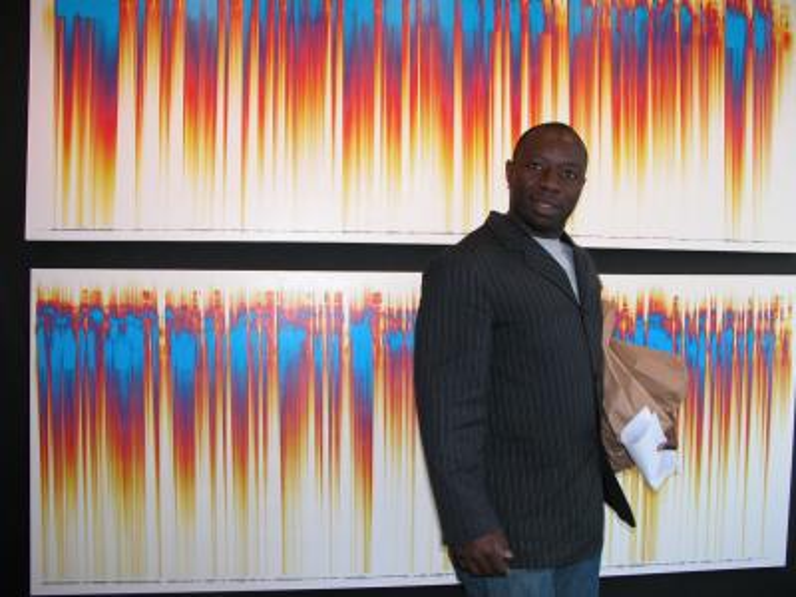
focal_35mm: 35
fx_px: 805
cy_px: 298
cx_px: 398
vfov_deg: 40.7
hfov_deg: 52.6
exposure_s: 1/73
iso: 100
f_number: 3.2
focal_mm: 8.9
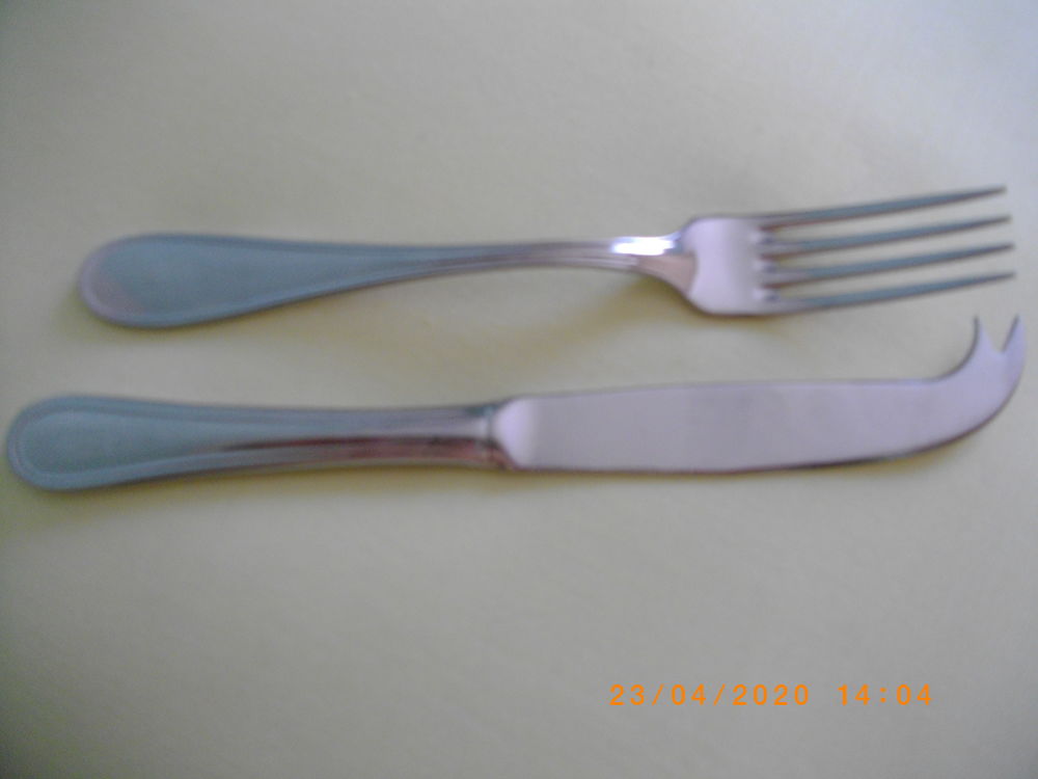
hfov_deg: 56.8
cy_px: 390
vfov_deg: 44.2
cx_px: 519
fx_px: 960
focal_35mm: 32
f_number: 2.9
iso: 200
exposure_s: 1/60
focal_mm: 5.7
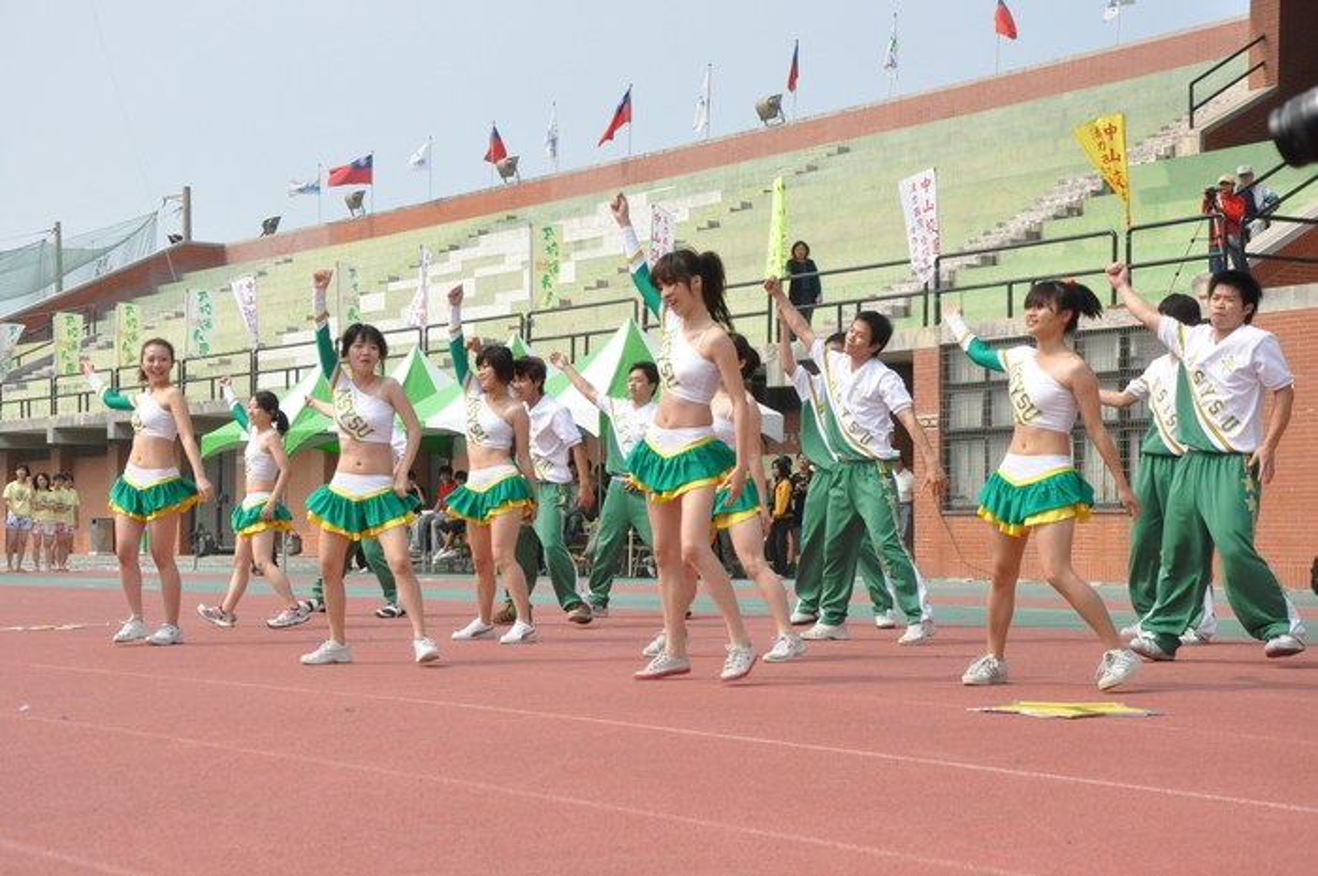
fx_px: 2468
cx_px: 659
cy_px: 438
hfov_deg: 29.9
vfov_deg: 20.1
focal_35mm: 68
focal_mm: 45
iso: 1250
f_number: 9
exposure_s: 1/2500
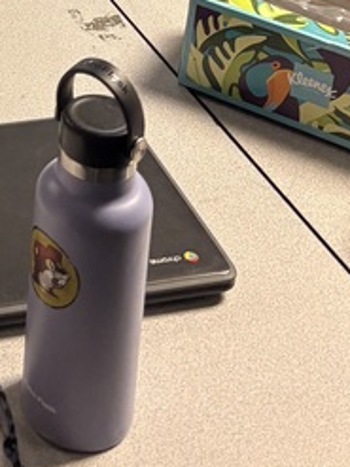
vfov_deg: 15.6
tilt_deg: -17.2
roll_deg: -2.1
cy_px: -372
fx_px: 1457
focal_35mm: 108
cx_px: -212
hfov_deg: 12.8
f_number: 1.6
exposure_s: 1/60
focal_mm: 5.96
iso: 200
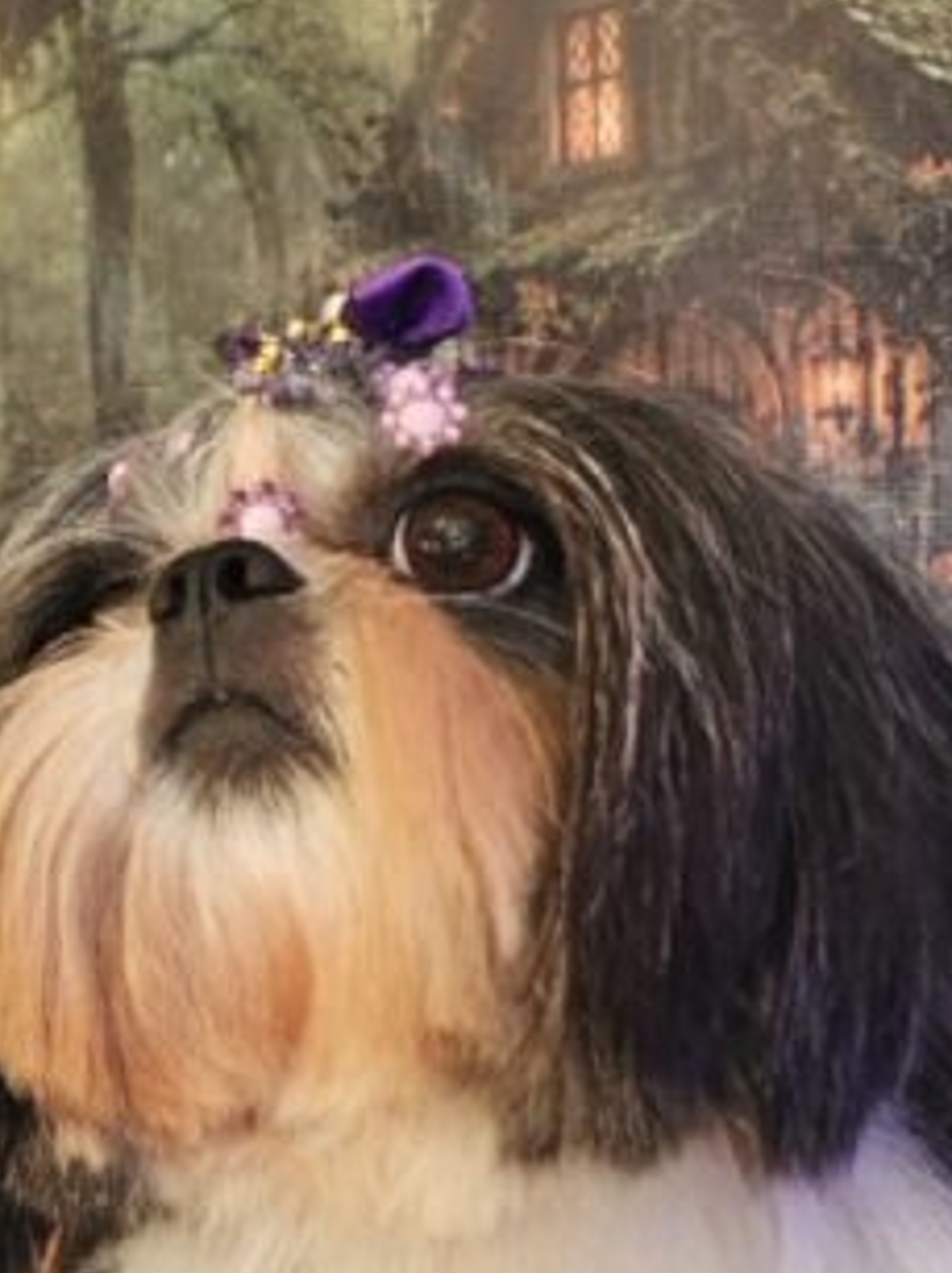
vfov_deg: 24.9
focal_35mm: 77
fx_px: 2827
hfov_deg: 19.1
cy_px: 1040
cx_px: 594
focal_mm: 5.4
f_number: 1.8
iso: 100
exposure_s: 1/120
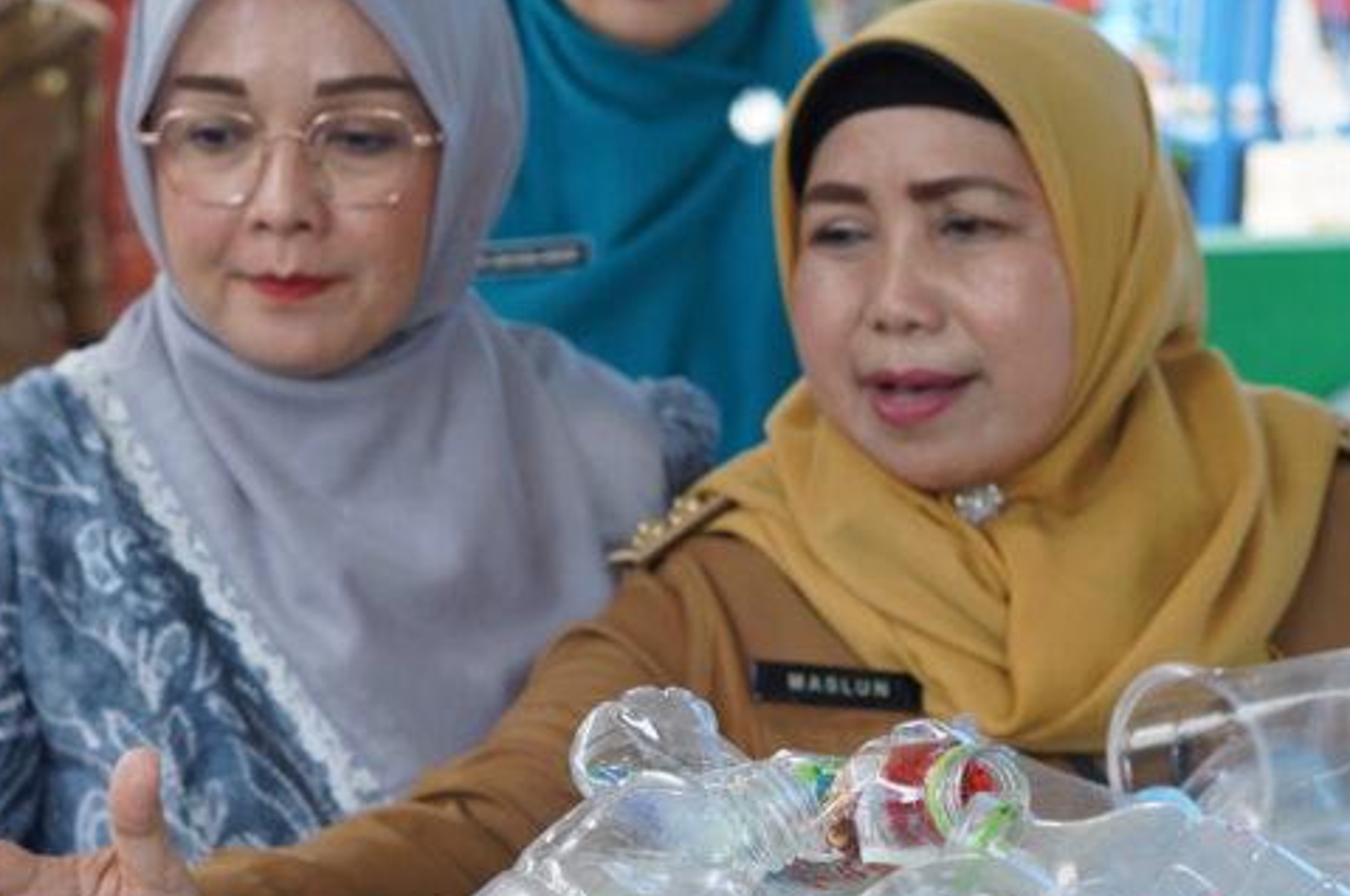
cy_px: 587
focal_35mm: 107
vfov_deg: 12.7
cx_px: 637
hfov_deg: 19.1
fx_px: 4007
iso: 500
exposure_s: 1/160
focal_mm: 50
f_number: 4.5
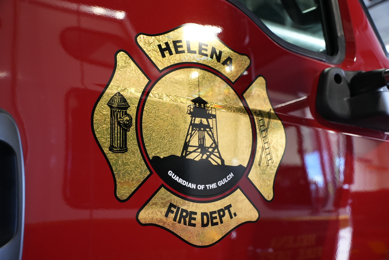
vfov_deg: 31.9
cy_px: 130
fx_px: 454
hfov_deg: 46.4
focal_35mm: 42
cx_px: 194
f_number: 4
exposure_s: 1/160
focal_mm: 42
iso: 2500
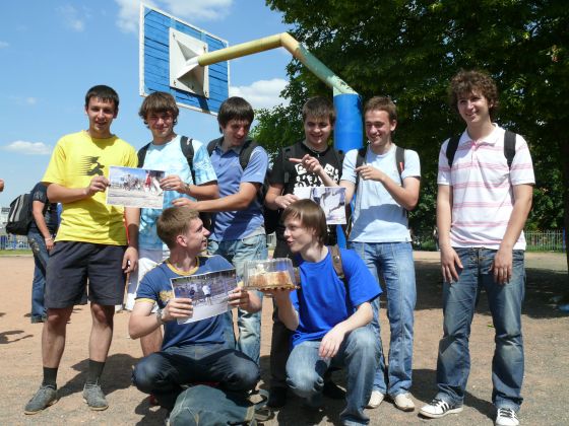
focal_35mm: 35
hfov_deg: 52.6
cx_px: 284
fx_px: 575
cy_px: 213
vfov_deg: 40.7
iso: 100
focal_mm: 7.4
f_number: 5.6
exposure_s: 1/400
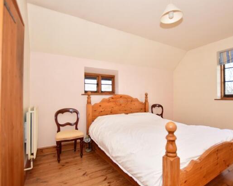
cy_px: 94
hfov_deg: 85.8
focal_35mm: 18
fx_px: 124
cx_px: 134
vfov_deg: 73.8
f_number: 3.5
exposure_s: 1/200
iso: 400
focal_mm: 10
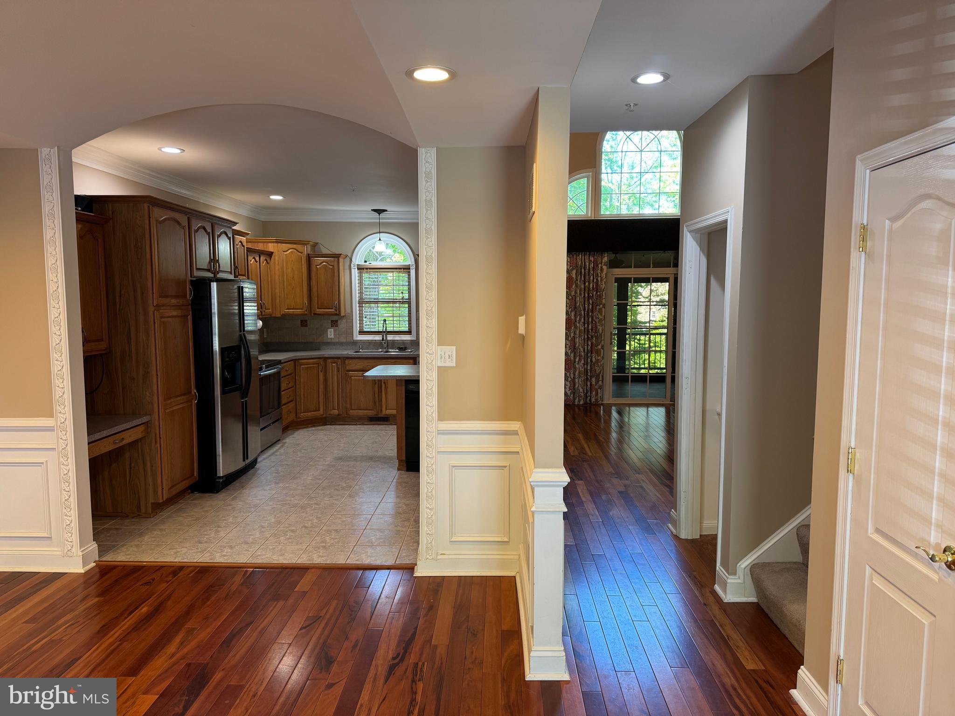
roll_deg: -0.1
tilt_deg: -6.0
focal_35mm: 24
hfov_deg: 71.6
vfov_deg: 56.8
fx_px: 662
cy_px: 358
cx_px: 478
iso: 125
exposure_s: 1/60
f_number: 1.78
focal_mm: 6.76
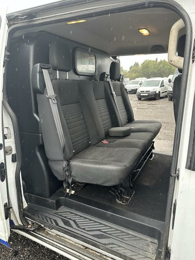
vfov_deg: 71.6
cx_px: 98
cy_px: 130
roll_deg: +2.0
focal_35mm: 24
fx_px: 180
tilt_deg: -13.9
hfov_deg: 56.8
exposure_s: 1/121
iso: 100
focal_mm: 6.86
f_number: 1.78
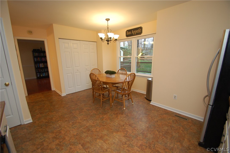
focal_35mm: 15
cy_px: 76
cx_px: 115
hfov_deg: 100.5
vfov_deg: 77.2
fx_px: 96
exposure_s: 1/60
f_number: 4
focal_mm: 10
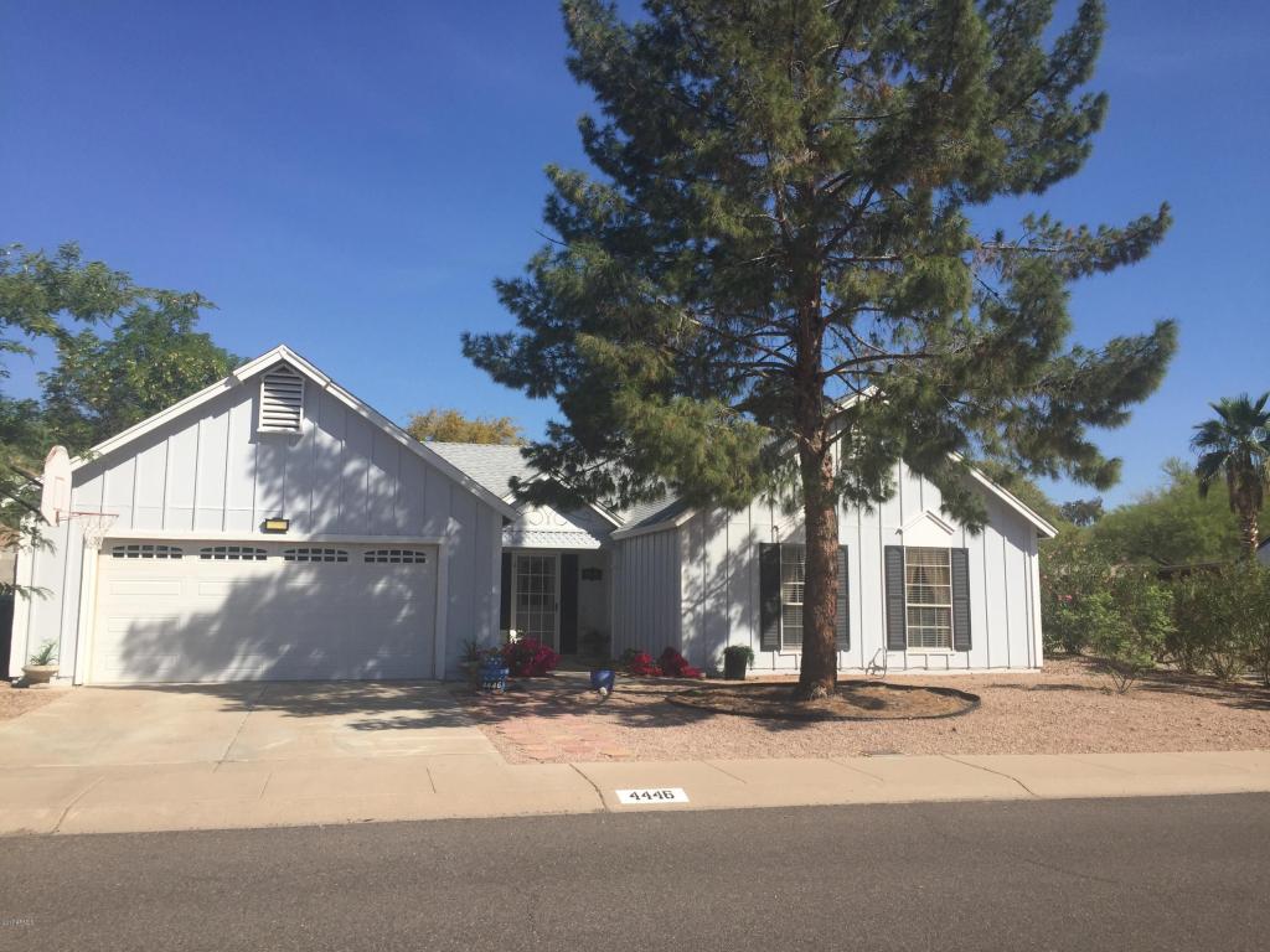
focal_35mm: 29
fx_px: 1064
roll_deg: -1.2
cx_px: 635
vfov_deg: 48.2
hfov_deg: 61.7
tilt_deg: +6.0
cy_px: 476
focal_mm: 4.15
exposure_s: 1/2326
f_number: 2.2
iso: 32
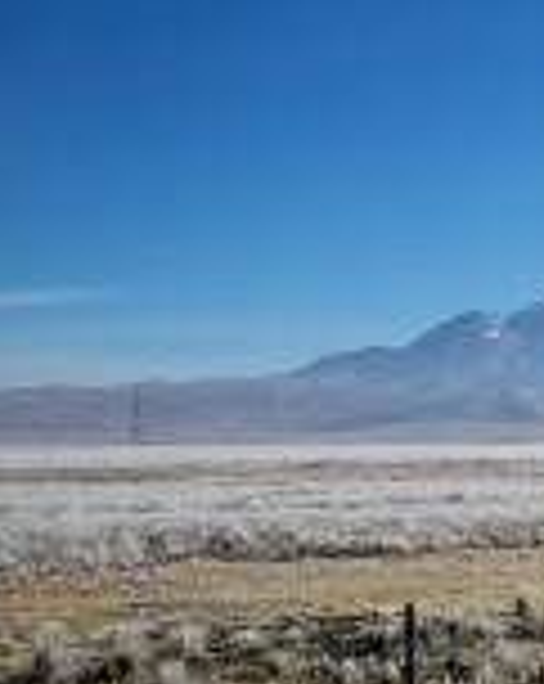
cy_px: 374
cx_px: 787
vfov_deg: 21.3
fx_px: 1817
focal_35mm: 90
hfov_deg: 15.8
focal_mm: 6.3
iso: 64
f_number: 4.7
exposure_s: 1/500
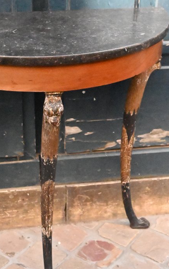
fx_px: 497
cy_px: 152
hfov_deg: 19.2
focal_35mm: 67
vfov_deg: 30.4
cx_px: 54
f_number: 6.3
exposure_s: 1/4000
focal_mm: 25.5
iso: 28800
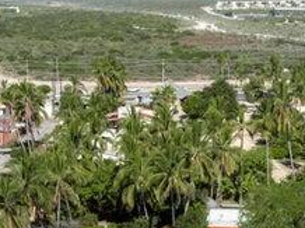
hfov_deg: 20.9
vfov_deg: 15.3
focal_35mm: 94
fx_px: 827
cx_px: 187
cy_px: 255
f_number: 6.3
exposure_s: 1/100
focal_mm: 12.29
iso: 200
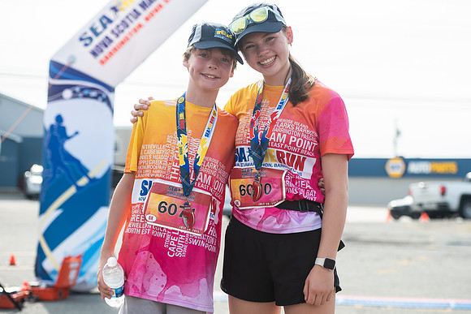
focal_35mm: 81
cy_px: 153
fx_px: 1062
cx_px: 257
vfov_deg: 16.8
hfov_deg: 25.0
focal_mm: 70
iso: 250
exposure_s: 1/1250
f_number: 4.5
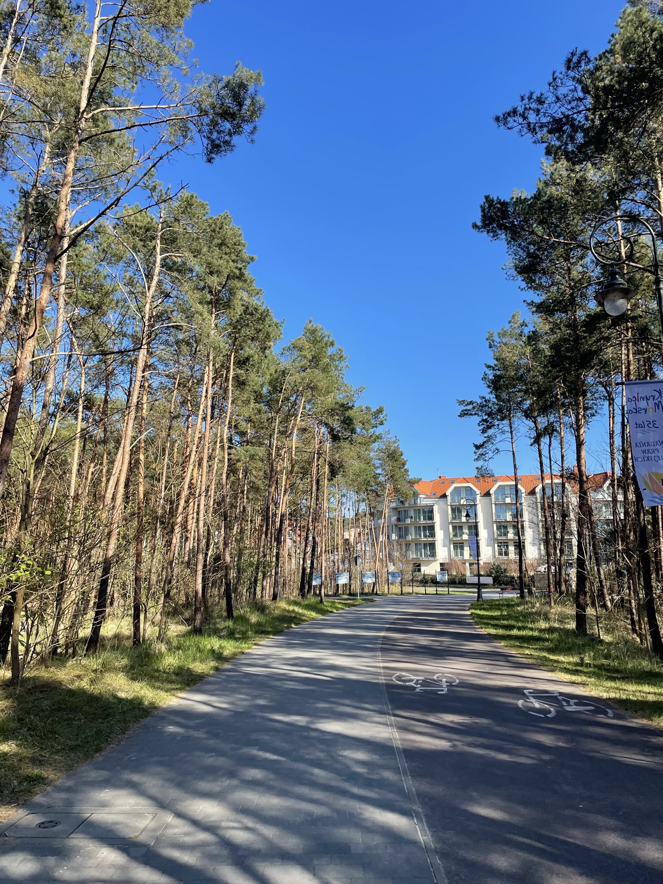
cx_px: 332
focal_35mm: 26
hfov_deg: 53.1
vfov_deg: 67.3
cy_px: 442
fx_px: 664
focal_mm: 4.2
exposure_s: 1/1553
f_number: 1.6
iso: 32
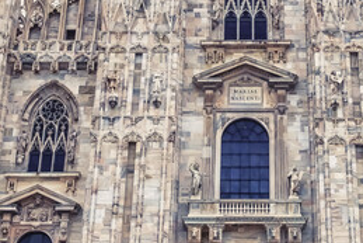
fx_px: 817
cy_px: 13
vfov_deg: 16.6
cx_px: 245
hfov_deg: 24.9
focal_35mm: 81
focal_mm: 28
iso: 64
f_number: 13
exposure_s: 1/640
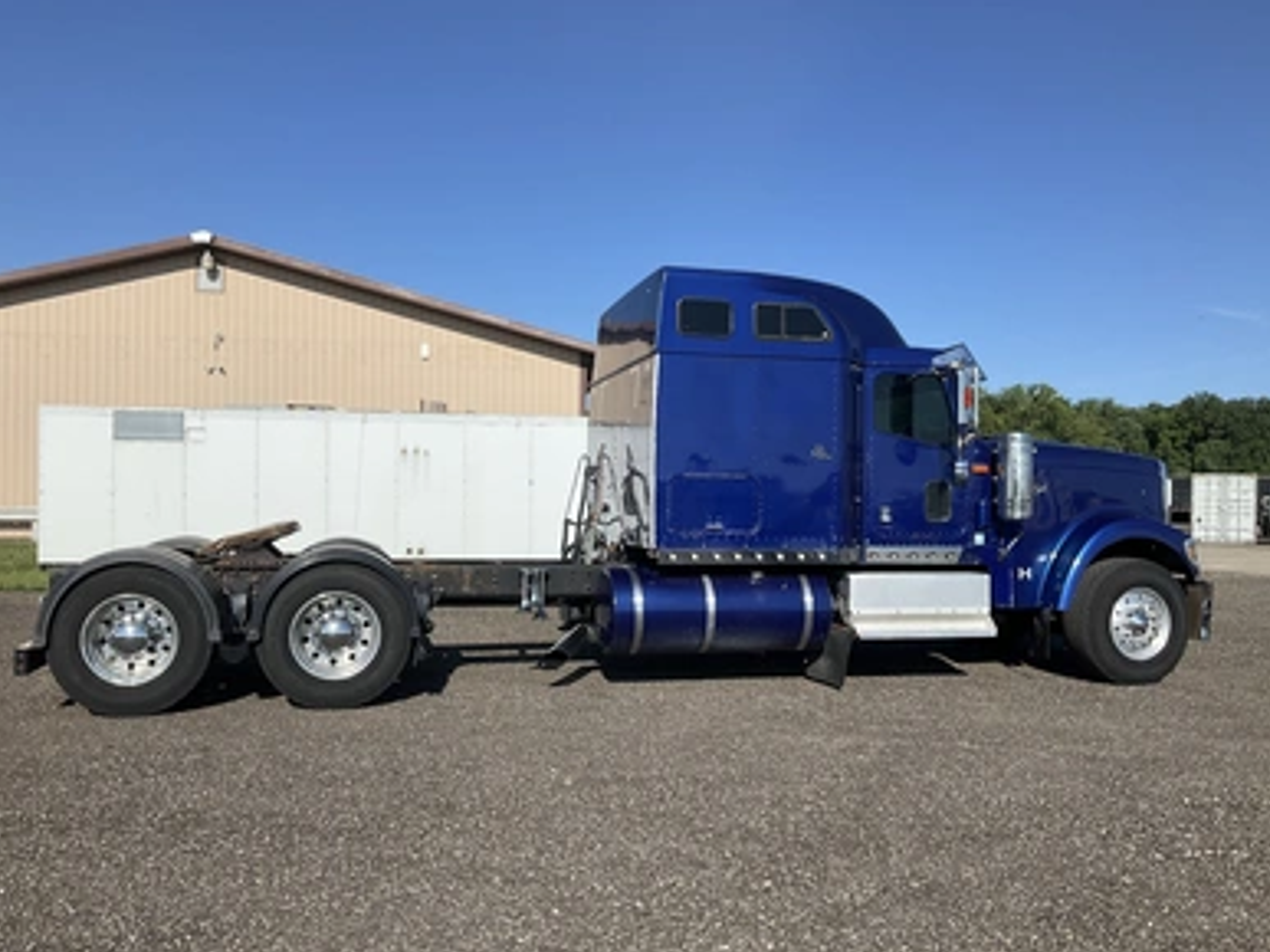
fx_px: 1100
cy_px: 486
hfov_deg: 60.0
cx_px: 643
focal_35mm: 30
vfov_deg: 46.8
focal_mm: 3
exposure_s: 1/2667
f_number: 1.8
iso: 25
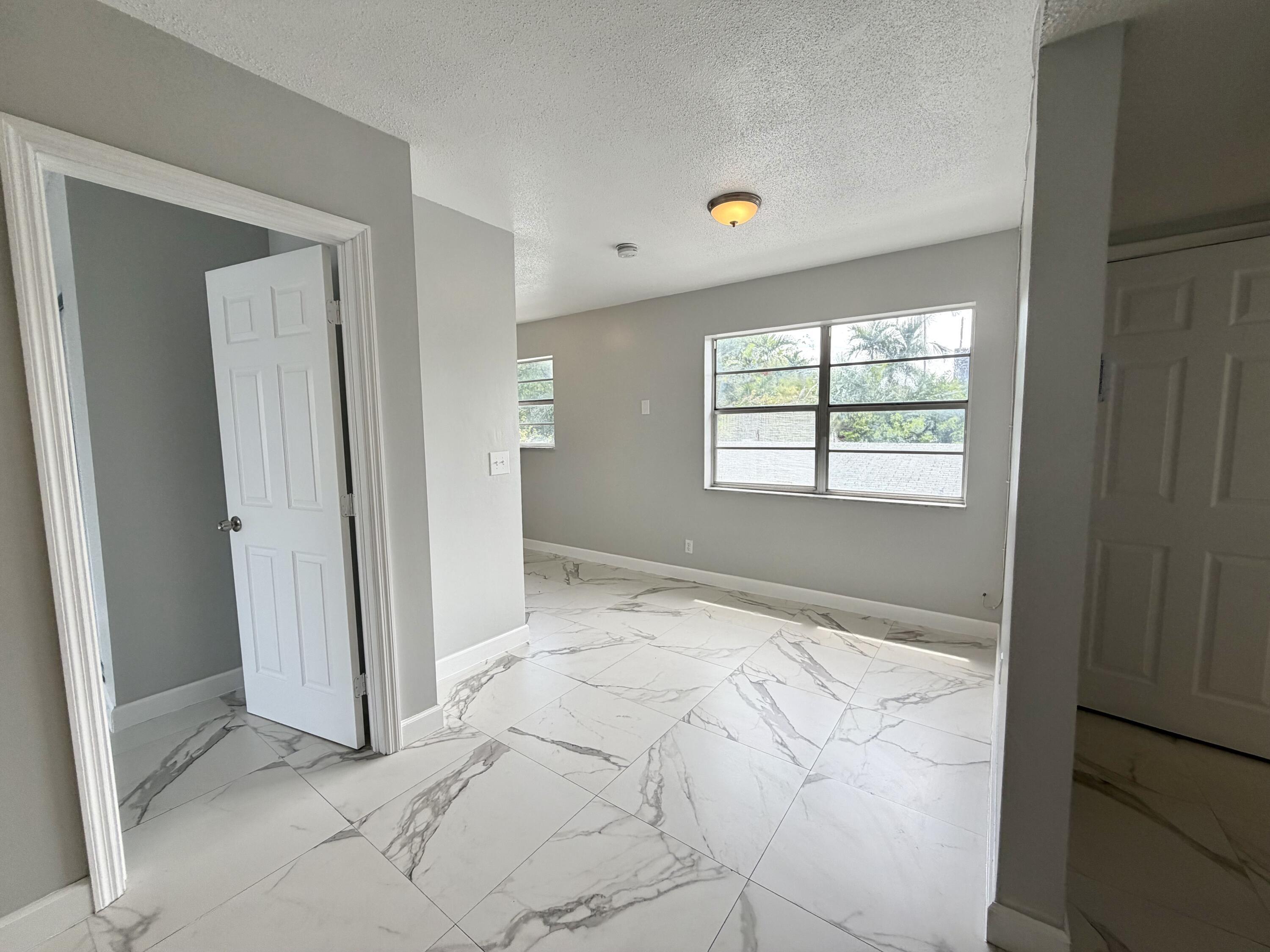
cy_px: 476
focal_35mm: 14
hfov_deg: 102.1
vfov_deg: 85.7
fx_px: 514
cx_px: 635
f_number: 2.2
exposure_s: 1/223
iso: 40
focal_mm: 2.22
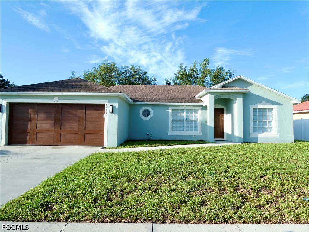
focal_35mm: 24
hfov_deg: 71.6
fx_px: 214
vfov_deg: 56.8
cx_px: 154
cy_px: 116
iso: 80
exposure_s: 1/500
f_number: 3.3
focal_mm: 4.3
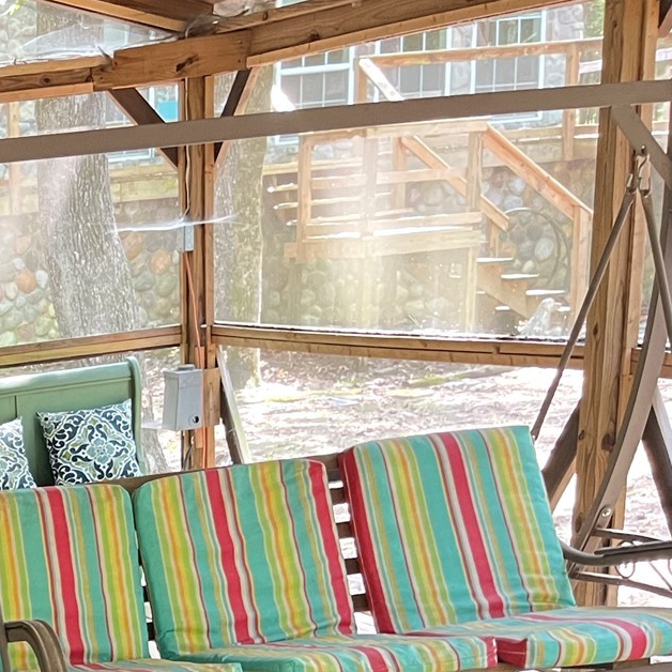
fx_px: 1647
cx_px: -370
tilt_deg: -17.1
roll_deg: +5.6
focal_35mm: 75
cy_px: 754
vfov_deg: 21.7
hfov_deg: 19.7
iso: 250
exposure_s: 1/60
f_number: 1.6
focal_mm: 5.1
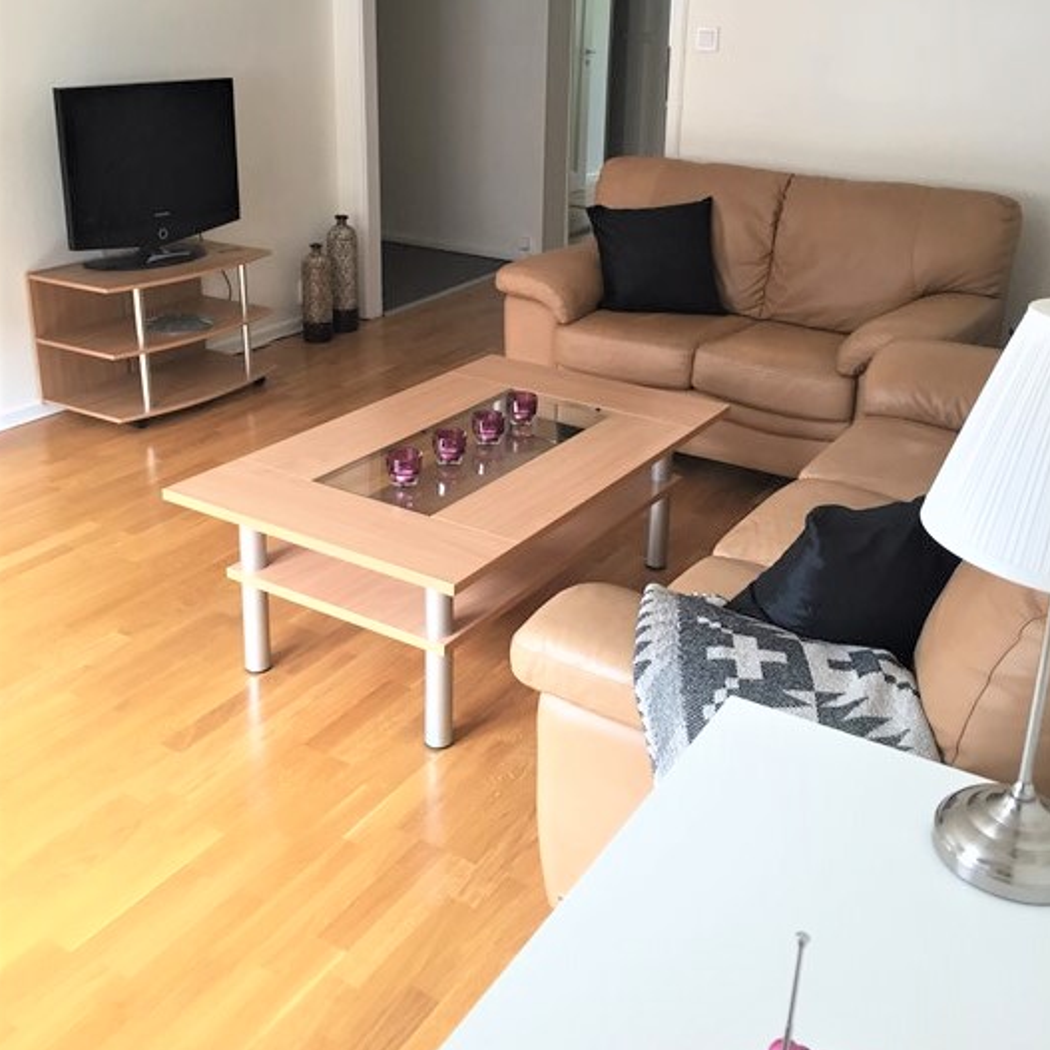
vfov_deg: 46.7
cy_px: 381
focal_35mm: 35
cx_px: 528
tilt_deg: -17.5
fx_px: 1201
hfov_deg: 47.2
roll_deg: +0.2
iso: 80
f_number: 2.2
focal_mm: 4.15
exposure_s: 1/33
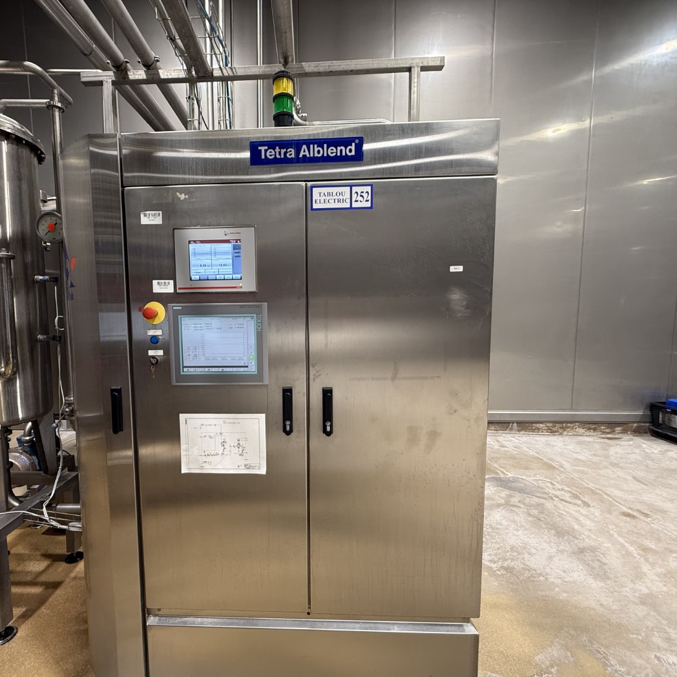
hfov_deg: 83.3
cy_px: 348
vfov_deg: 83.9
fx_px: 376
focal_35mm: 17
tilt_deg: -5.6
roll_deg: +0.3
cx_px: 284
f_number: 2.2
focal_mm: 2.22
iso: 160
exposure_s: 1/50
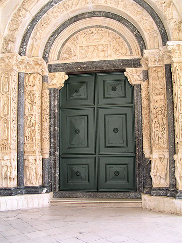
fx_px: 259
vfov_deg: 50.1
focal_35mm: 37
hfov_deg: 38.7
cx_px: 91
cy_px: 122
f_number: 2.7
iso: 100
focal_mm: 5.6
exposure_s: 1/45
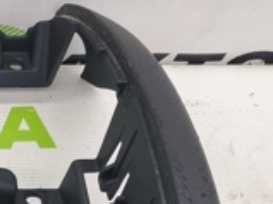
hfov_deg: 16.4
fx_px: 859
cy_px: 337
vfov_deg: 12.6
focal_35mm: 109
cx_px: -137
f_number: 1.8
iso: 50
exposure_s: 1/50
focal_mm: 4
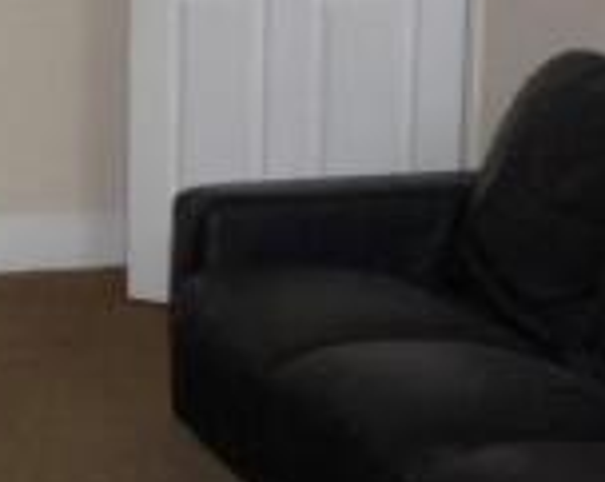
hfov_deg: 17.0
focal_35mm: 105
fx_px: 1876
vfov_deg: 14.6
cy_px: 293
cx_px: -233
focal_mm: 4.7
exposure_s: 1/30
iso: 320
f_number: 3.3
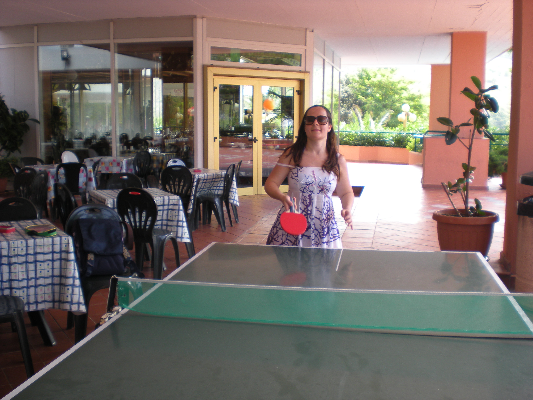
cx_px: 266
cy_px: 200
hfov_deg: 49.0
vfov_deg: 37.7
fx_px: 585
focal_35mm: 38
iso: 64
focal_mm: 6.3
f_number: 3.1
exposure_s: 1/74
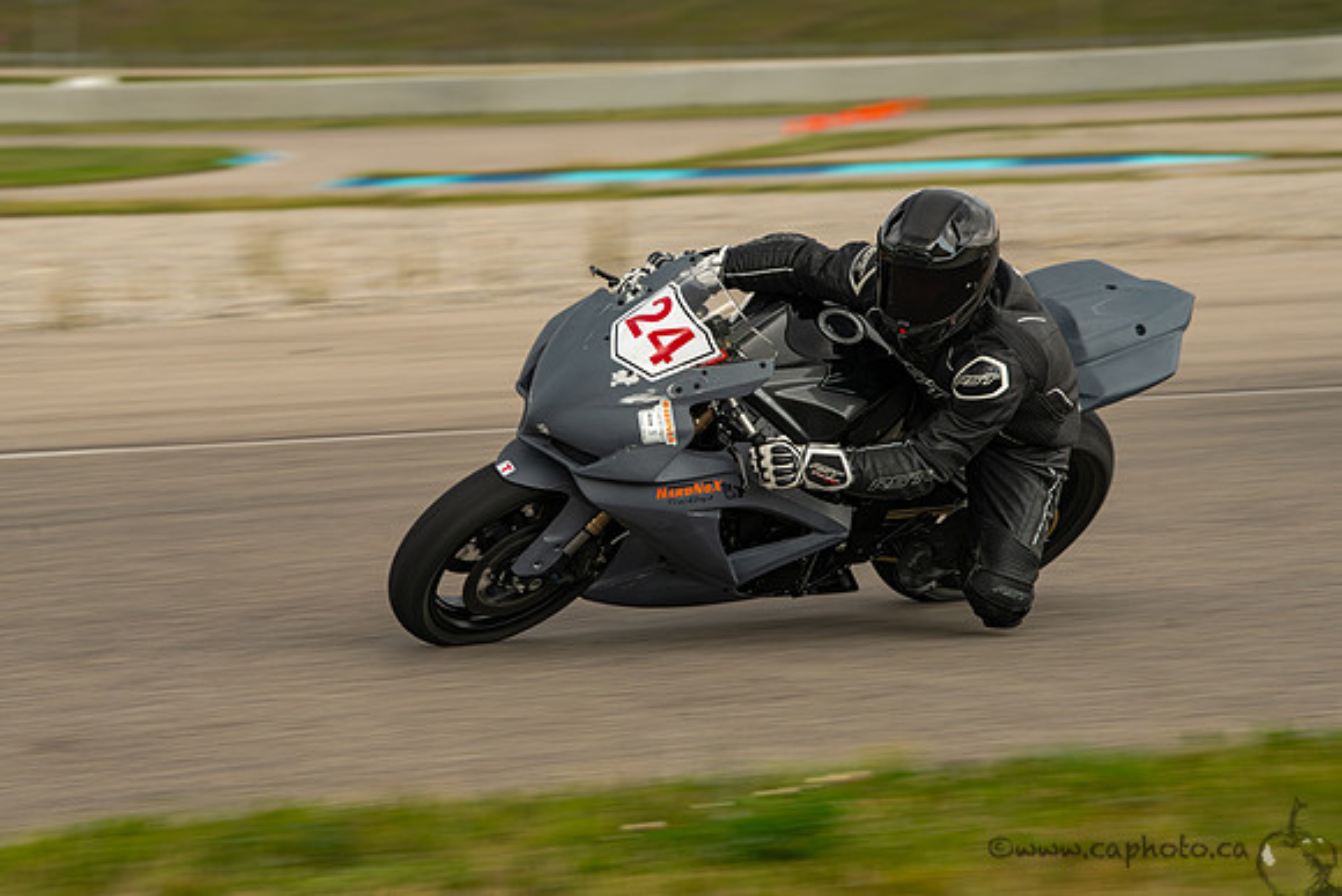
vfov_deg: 6.9
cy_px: 448
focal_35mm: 200
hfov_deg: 10.3
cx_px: 671
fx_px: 7457
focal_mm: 200
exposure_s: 1/160
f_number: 9
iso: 180
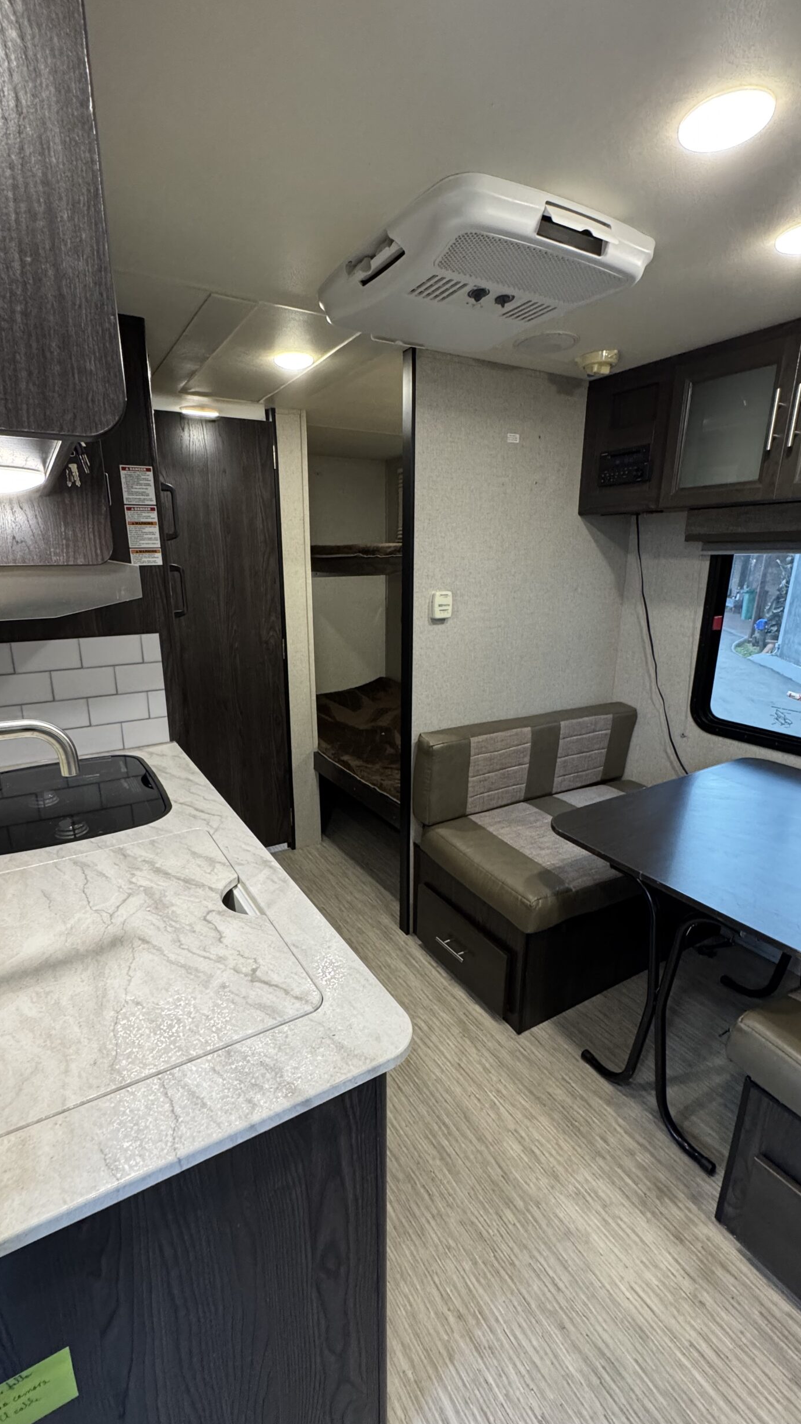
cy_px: 736
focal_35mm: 16
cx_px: 371
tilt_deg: -17.6
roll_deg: -0.7
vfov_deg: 99.3
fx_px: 604
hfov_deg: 67.0
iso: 320
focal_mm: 2.22
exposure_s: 1/71
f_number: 2.2
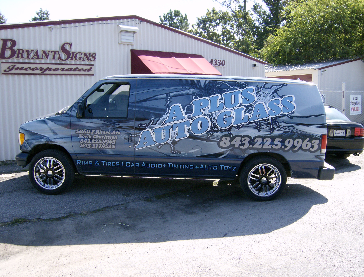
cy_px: 138
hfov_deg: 51.1
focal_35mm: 36
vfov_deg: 40.0
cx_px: 182
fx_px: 380
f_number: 4.7
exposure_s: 1/238
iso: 100
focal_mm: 6
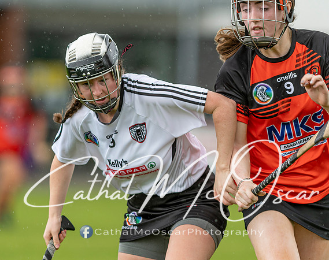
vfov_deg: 2.5
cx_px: 94
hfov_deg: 3.2
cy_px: 156
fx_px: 5863
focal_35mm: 605
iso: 200
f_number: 2.8
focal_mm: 300
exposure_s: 1/1000
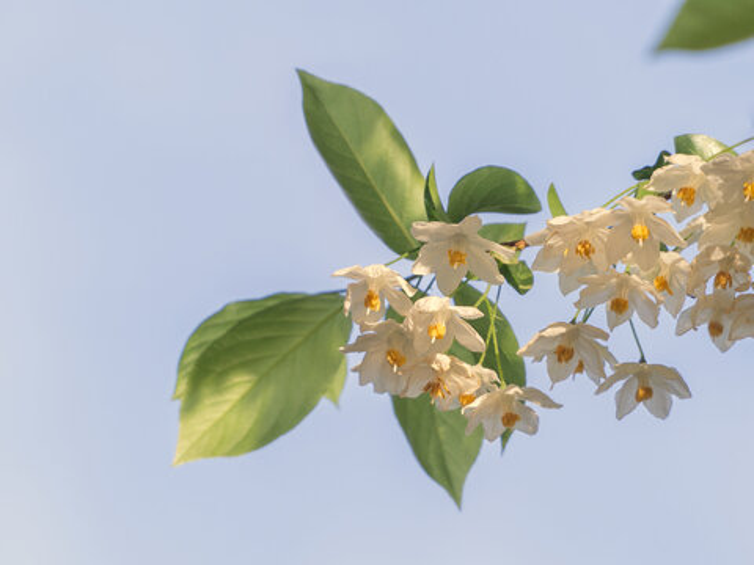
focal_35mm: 329
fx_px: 7166
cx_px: 377
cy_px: 282
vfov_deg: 4.5
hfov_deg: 6.0
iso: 400
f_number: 6.3
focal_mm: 164
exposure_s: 1/640
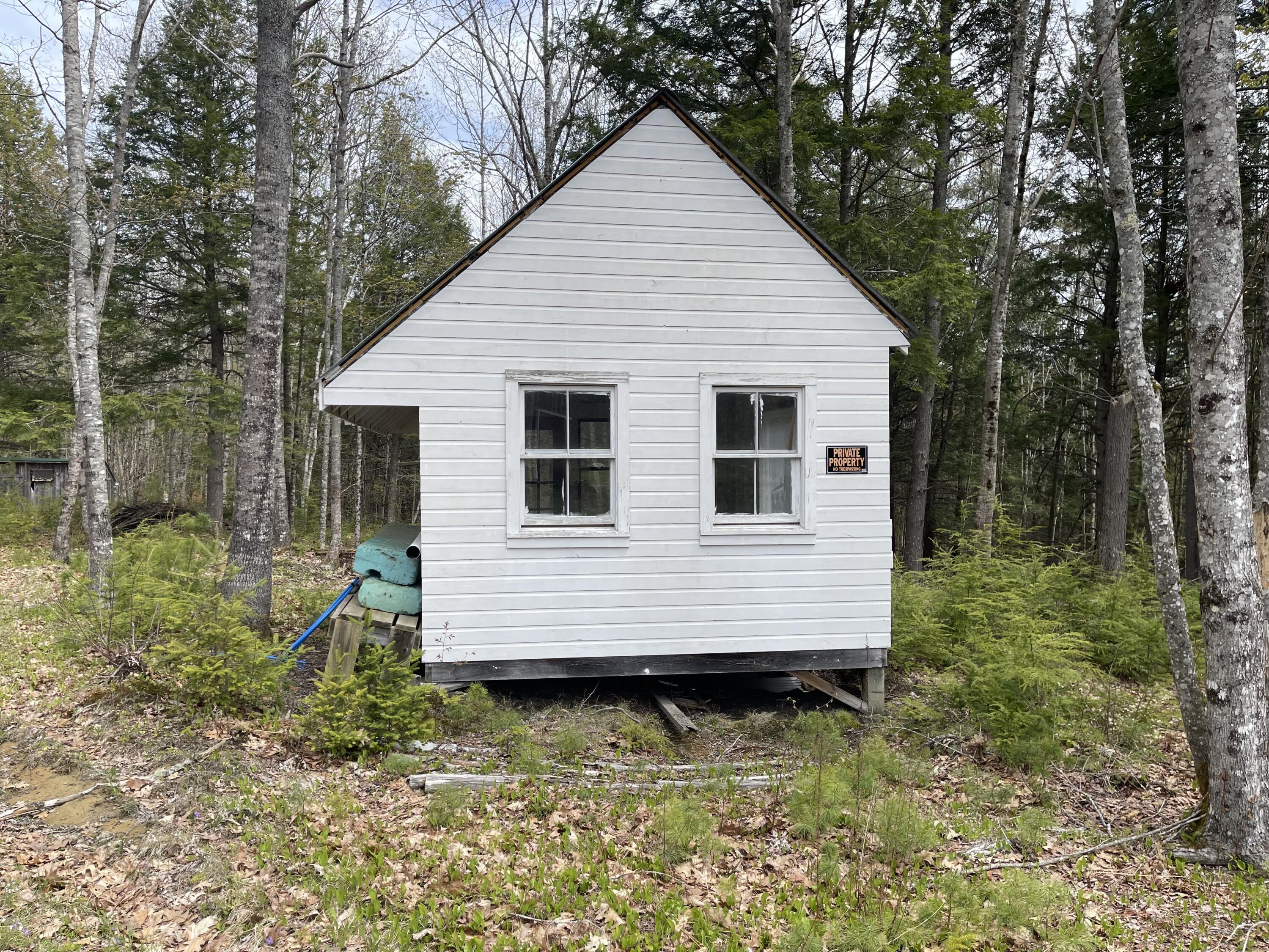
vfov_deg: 54.9
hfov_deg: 69.4
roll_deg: +0.4
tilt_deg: -0.1
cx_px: 634
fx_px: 916
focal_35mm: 25
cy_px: 476
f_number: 1.6
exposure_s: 1/2012
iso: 32
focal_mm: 5.1
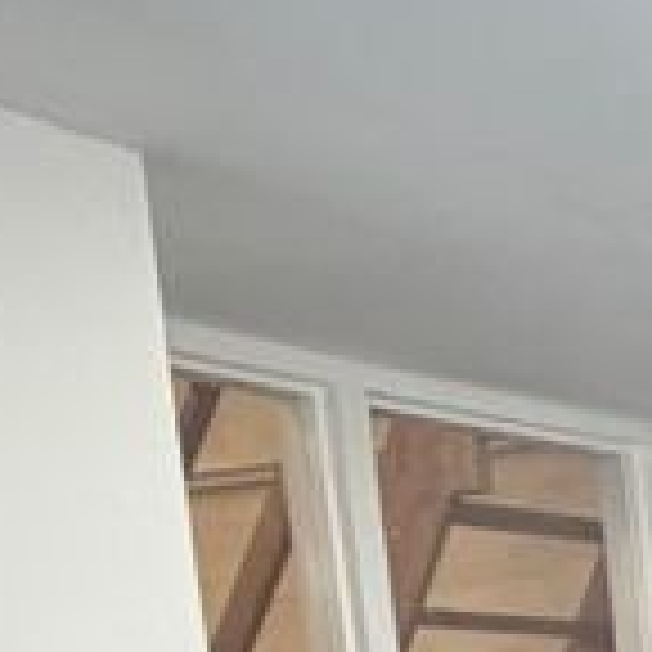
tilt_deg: -9.6
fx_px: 2024
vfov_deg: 15.6
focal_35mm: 95
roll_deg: +3.9
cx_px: 1313
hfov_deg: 14.9
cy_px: 1176
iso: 200
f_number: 2.2
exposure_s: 1/50
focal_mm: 2.22
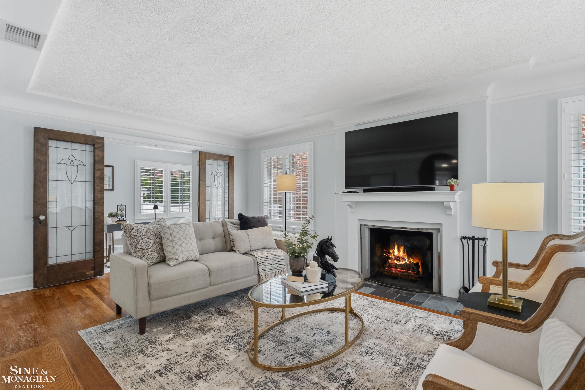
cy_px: 195
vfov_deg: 70.4
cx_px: 292
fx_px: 276
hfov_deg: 93.3
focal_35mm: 17
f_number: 8
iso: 800
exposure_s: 1/2
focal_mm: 11.1
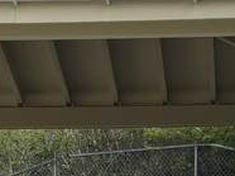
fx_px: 1214
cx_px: 102
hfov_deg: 11.1
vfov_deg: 8.1
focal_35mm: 179
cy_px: 262
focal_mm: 5.96
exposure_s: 1/4255
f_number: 1.6
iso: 50
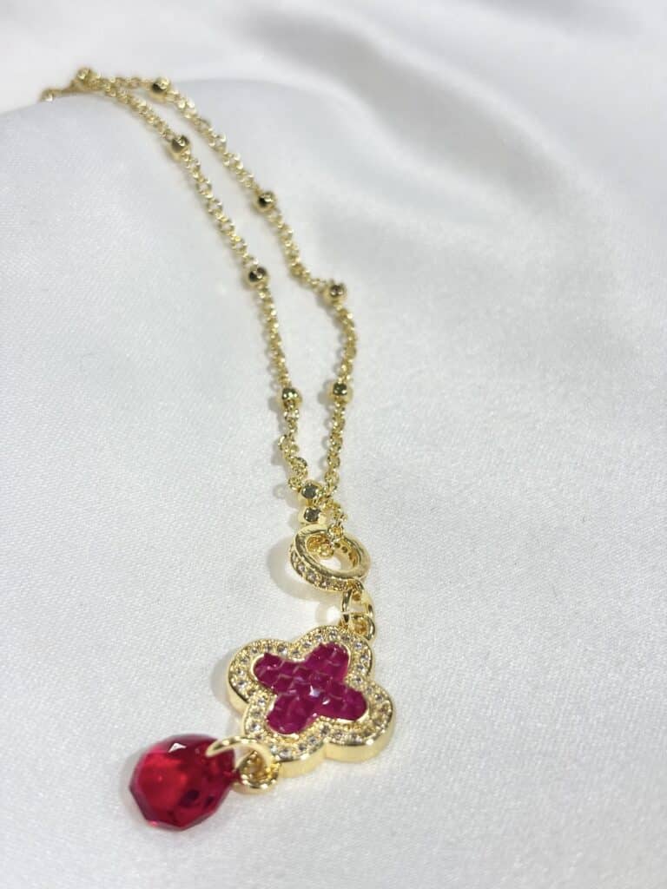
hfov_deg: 28.0
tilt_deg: -39.6
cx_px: 334
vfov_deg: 36.8
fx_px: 1336
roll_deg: +5.9
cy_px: 444
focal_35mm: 52
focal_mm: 5.96
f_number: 1.6
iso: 32
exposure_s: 1/313
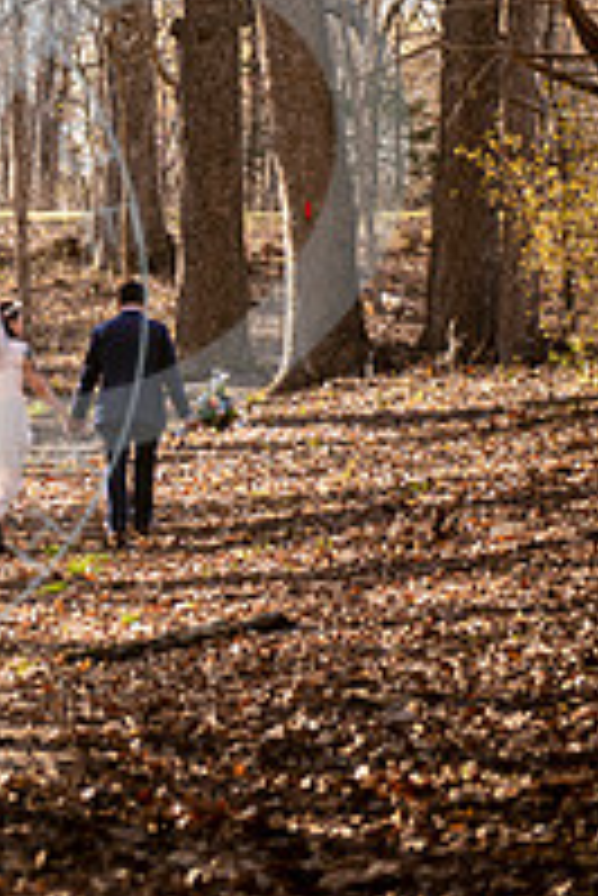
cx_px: -67
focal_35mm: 158
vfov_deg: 12.8
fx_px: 3930
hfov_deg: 8.6
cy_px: -41
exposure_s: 1/125
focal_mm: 70
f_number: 2.8
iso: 100
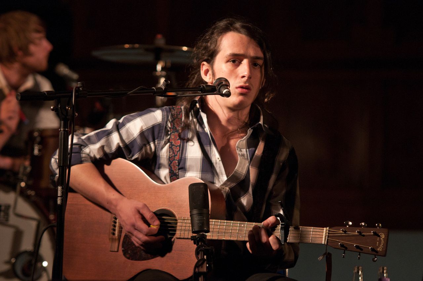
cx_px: 212
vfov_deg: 7.9
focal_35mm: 174
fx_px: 2042
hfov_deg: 11.8
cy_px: 140
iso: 1600
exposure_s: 1/80
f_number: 2.8
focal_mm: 116
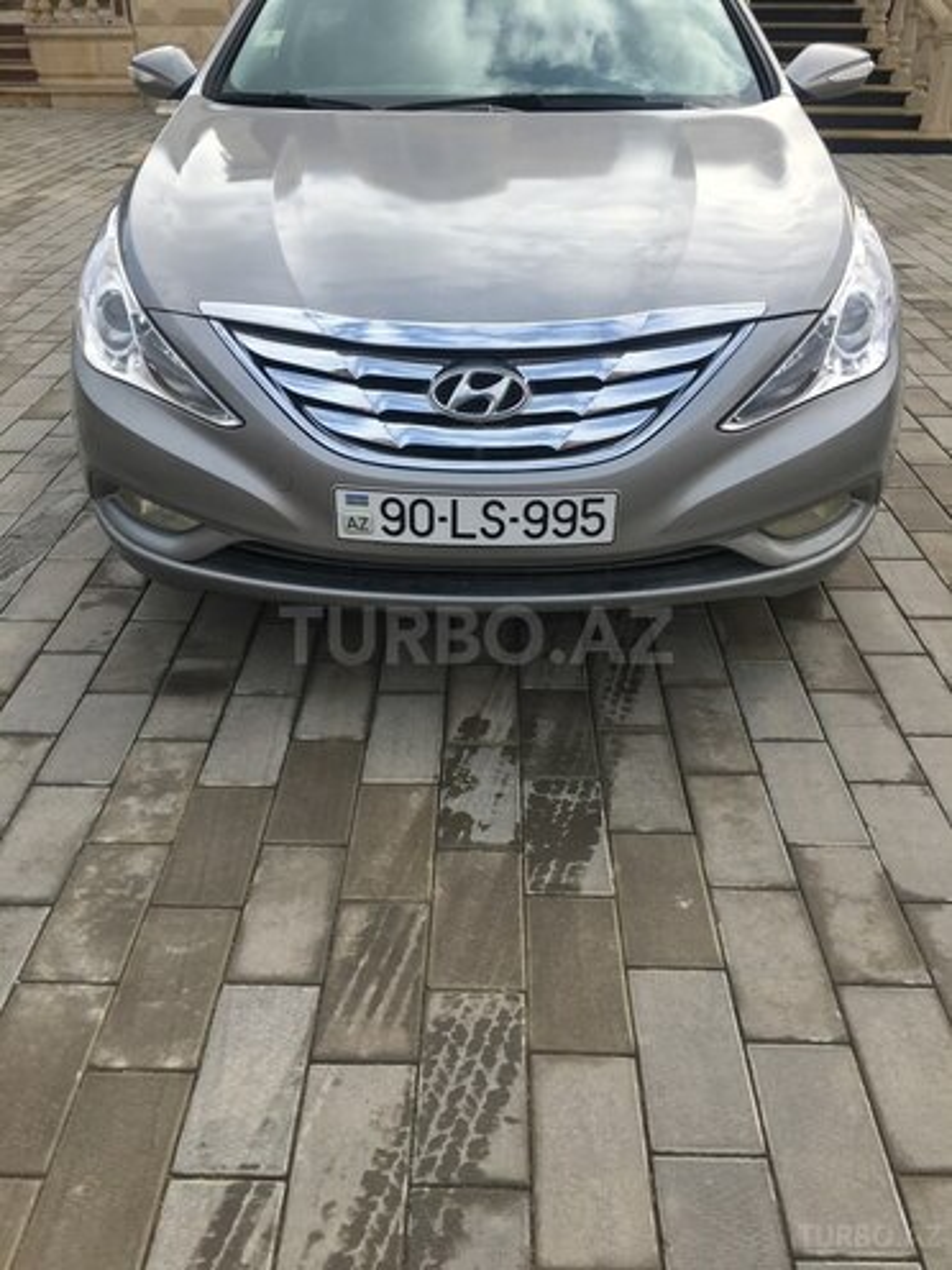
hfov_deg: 48.2
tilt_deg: -29.1
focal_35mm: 29
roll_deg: -0.9
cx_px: 476
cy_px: 635
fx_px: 1063
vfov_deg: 61.7
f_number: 2.2
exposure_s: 1/718
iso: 25
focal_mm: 4.15
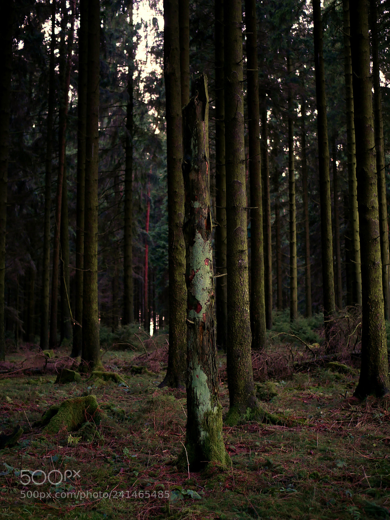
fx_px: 750
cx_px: 195
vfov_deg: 38.2
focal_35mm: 50
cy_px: 260
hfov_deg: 29.1
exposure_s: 1/20
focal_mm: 25
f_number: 1.8
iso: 250
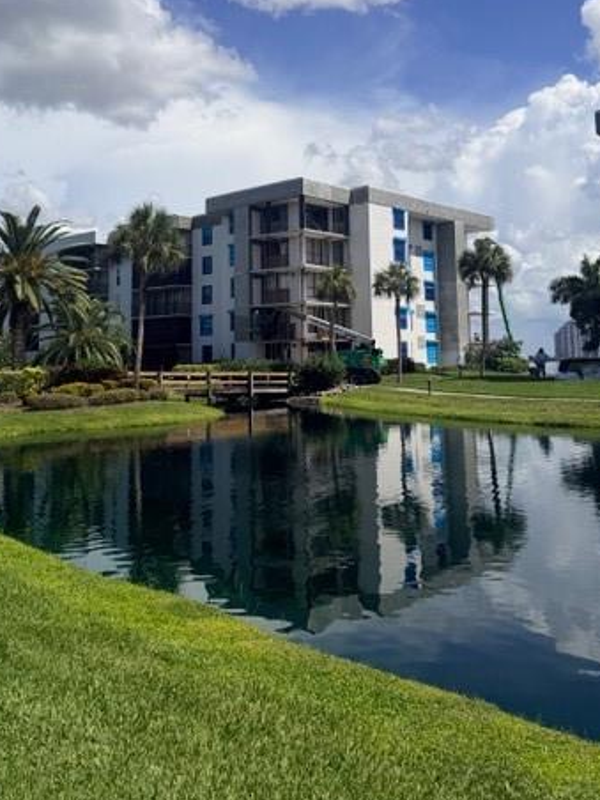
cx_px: 258
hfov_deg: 41.7
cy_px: 273
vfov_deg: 53.0
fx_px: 786
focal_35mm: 34
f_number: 1.78
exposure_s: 1/10309
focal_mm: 6.76
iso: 80
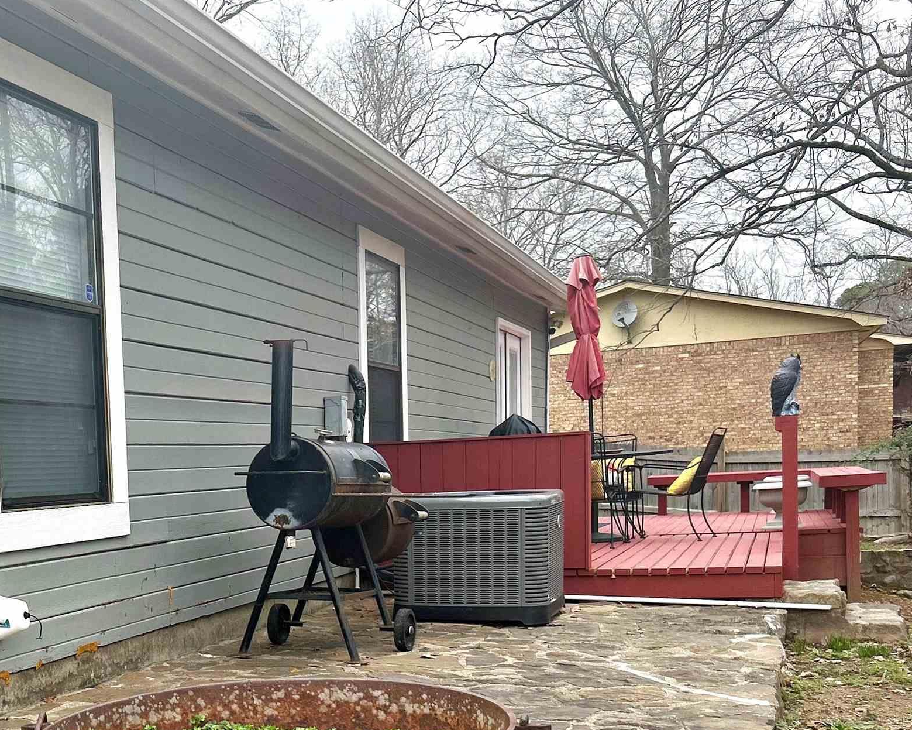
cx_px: 111
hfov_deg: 35.4
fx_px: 1349
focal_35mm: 50
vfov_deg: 29.4
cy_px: 614
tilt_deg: -5.7
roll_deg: +2.7
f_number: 1.5
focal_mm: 5.7
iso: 50
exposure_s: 1/575
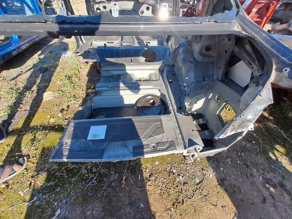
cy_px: 110
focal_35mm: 13
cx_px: 146
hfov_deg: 106.2
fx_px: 110
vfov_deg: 89.9
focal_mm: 1.13
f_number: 2.2
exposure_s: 1/442
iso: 50
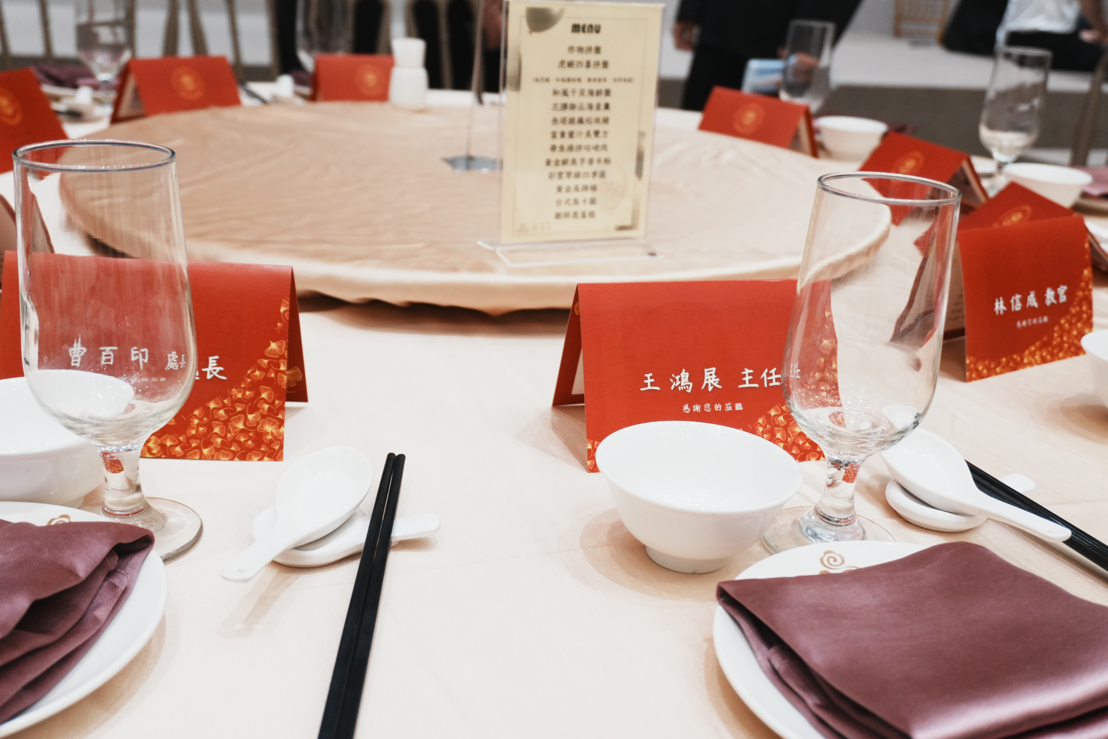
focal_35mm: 38
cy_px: 370
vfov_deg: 35.5
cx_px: 554
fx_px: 1154
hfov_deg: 51.3
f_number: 4.5
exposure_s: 1/160
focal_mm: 25
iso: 1000
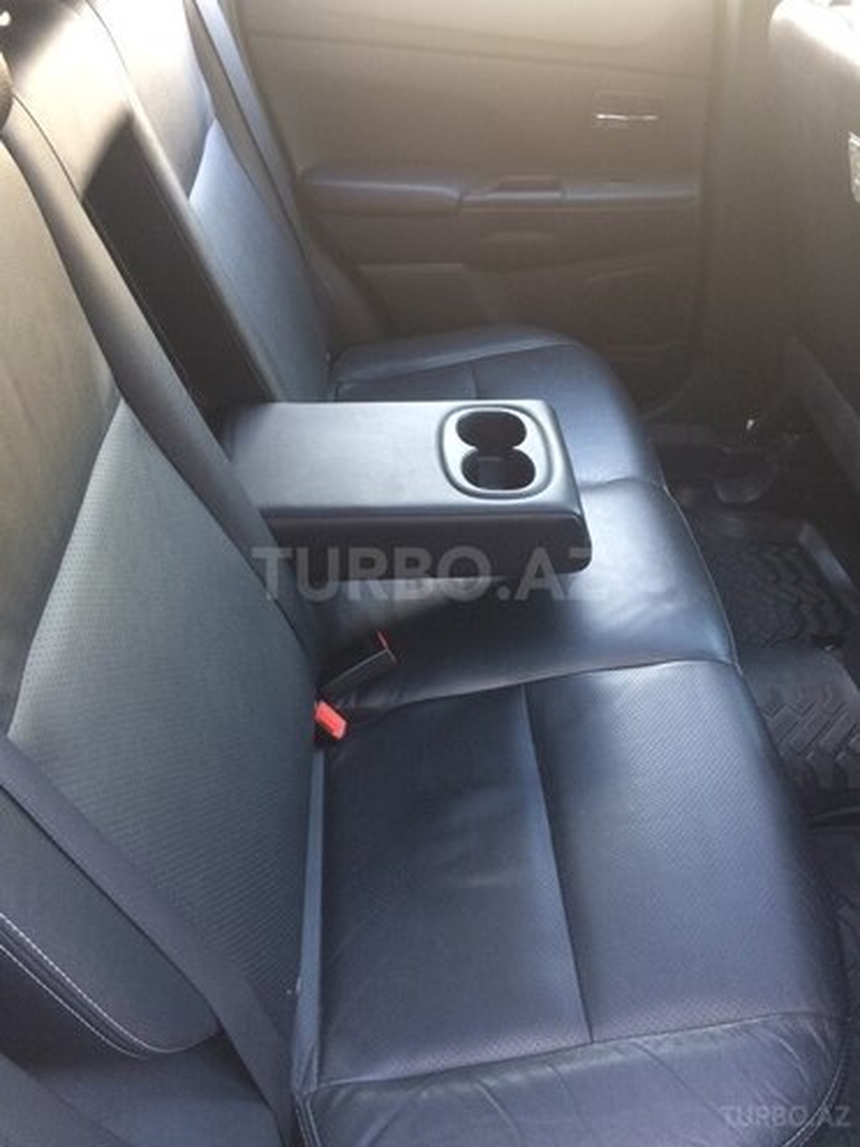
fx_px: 961
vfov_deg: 61.7
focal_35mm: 29
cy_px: 574
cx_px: 430
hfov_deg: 48.2
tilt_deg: -47.4
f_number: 2.2
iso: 125
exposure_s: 1/33
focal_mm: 4.15
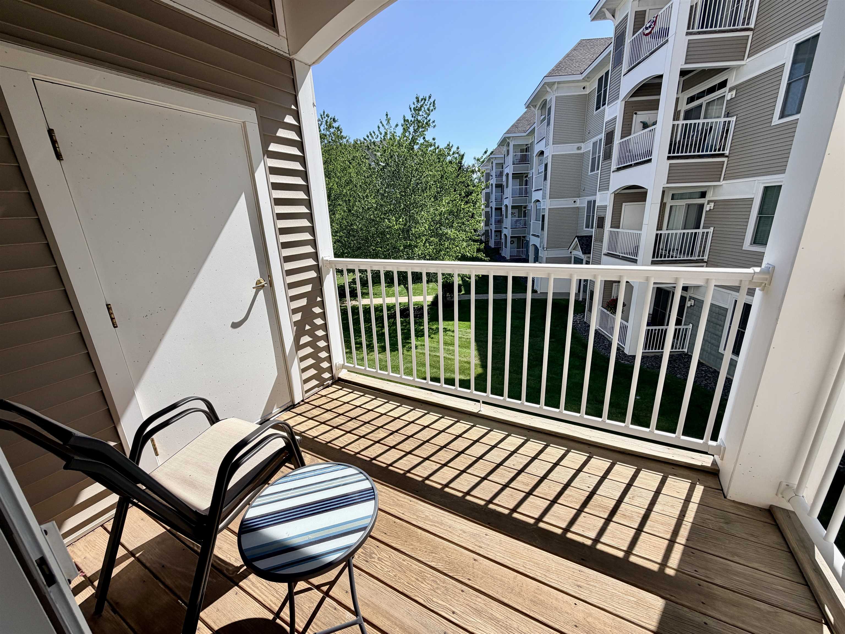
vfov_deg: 85.7
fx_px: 342
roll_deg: +3.6
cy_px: 317
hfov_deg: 102.1
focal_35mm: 14
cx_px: 422
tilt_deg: -16.9
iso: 25
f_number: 2.2
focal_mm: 2.22
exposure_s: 1/770
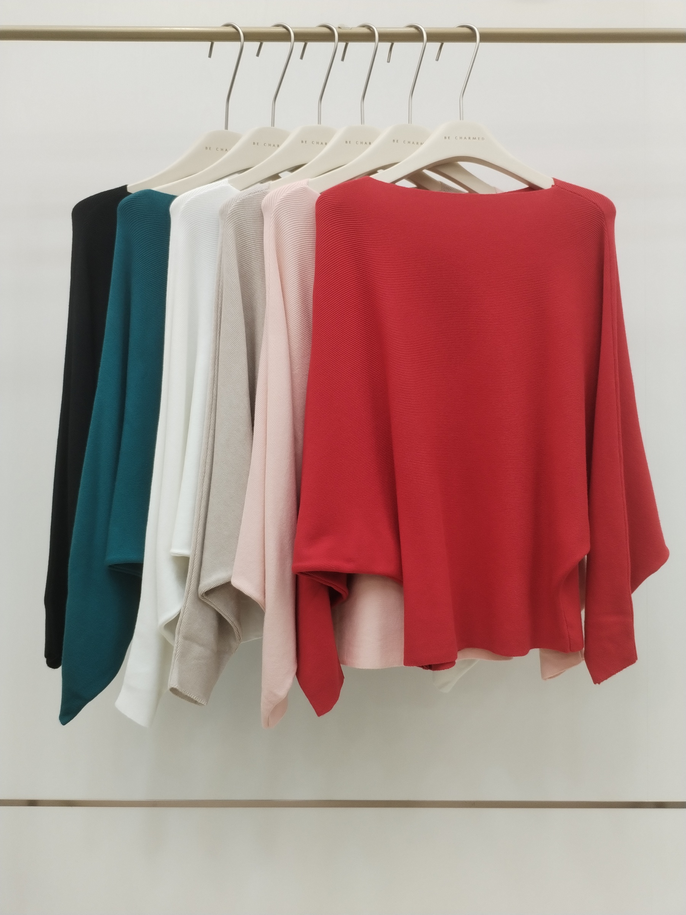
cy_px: 458
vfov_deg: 61.7
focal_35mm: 29
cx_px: 343
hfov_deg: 48.2
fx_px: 766
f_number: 1.8
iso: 255
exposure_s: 1/100
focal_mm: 4.75
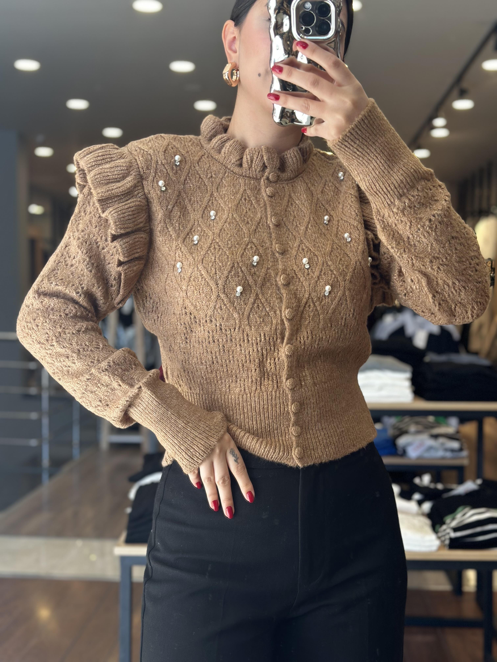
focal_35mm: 48
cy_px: 331
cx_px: 248
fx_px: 919
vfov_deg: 39.7
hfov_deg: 30.3
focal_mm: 6.86
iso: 125
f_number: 1.78
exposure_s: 1/154
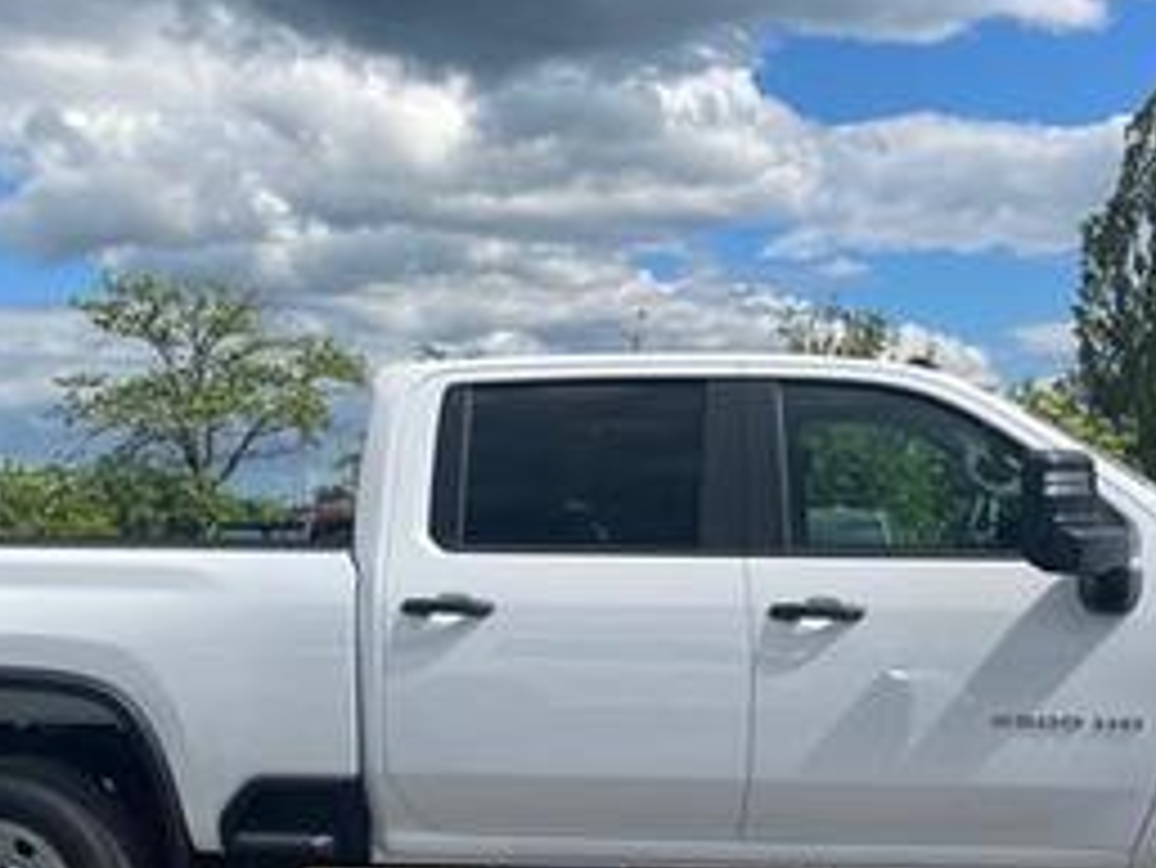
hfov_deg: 37.4
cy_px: 724
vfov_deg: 27.9
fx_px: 1704
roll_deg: +3.5
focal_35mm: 51
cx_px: 675
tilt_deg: -6.1
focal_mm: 4.2
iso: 32
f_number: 1.6
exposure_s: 1/4464
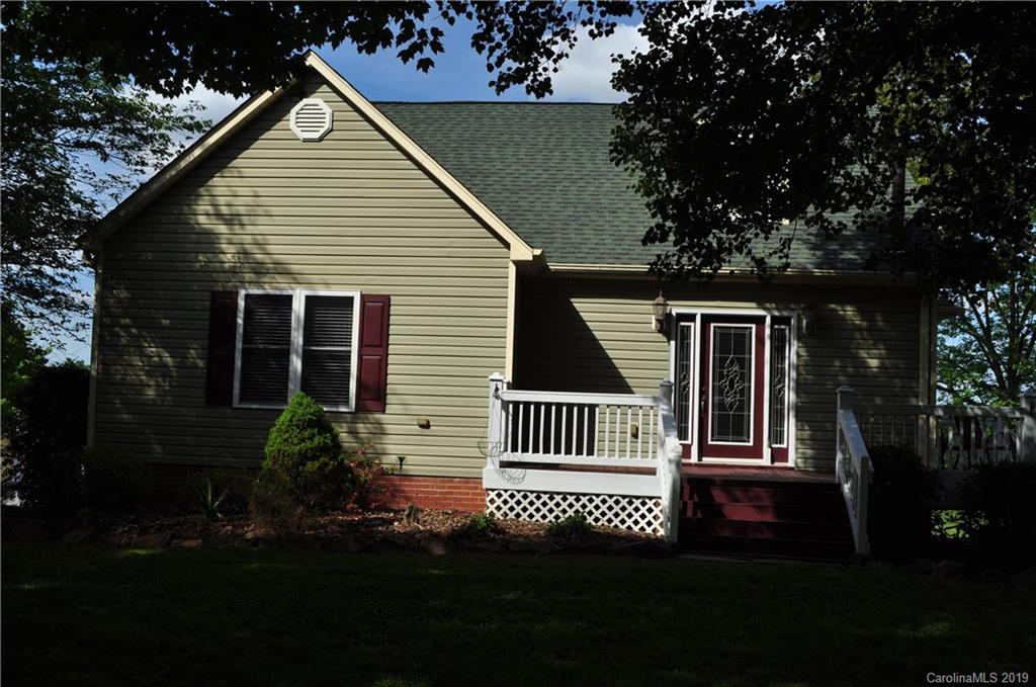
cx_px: 518
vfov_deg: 36.7
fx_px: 1034
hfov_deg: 53.2
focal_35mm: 36
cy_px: 344
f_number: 11
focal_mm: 24
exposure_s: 1/500
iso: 200
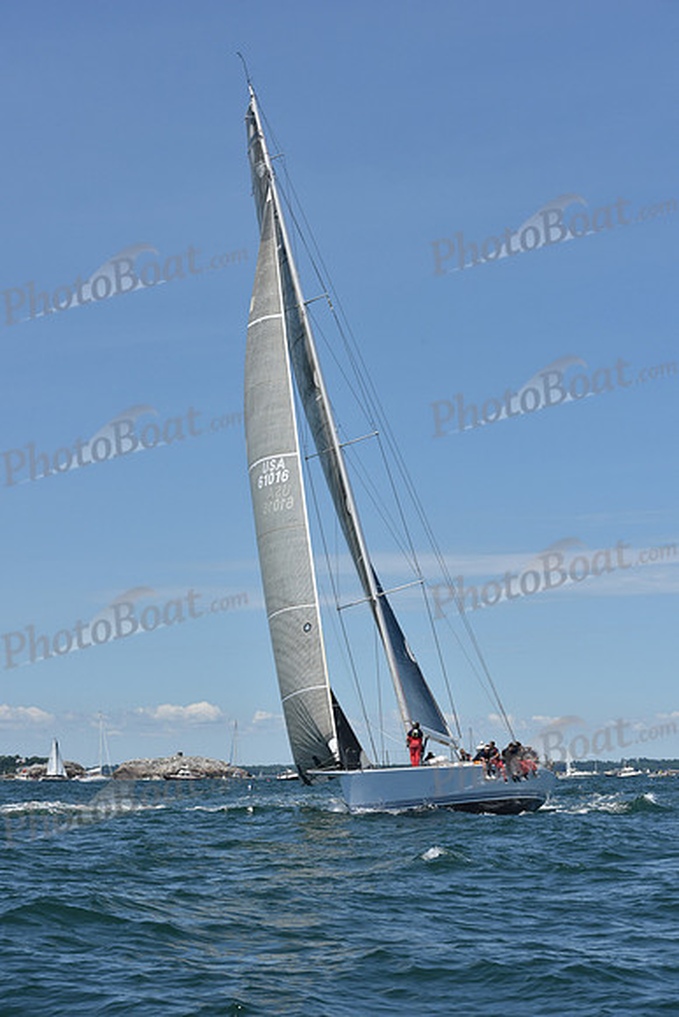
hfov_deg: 19.5
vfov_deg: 28.8
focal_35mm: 70
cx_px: 340
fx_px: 1979
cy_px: 508
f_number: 9
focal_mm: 70
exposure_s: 1/1000
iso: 250
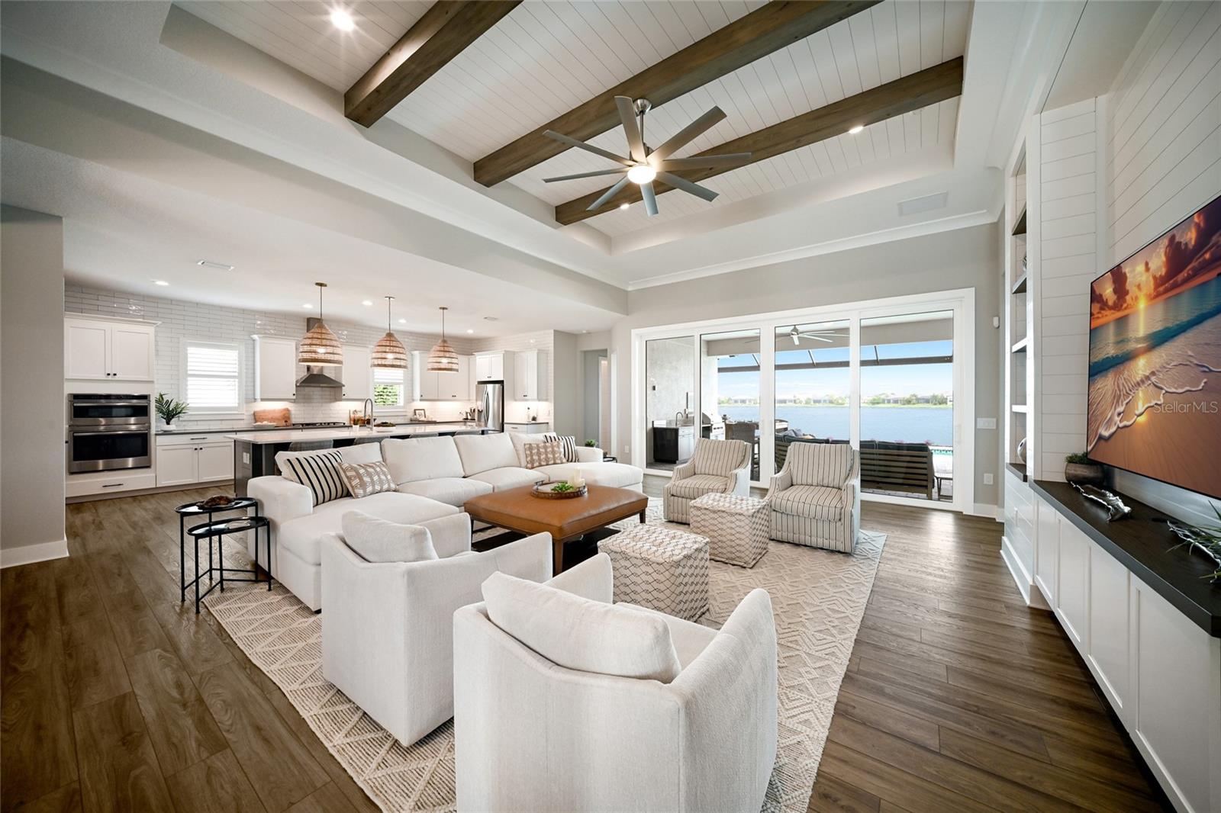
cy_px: 406
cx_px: 610
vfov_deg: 90.0
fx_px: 407
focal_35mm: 12
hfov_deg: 112.6
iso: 800
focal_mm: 12
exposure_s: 1/8
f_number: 8
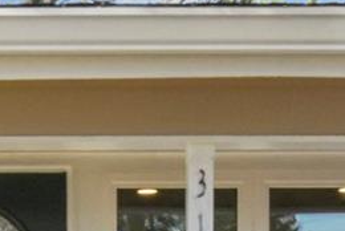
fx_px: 1238
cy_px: 502
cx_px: -46
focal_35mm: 129
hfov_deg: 15.4
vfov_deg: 9.7
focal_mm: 14
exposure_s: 1/80
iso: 3200
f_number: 20
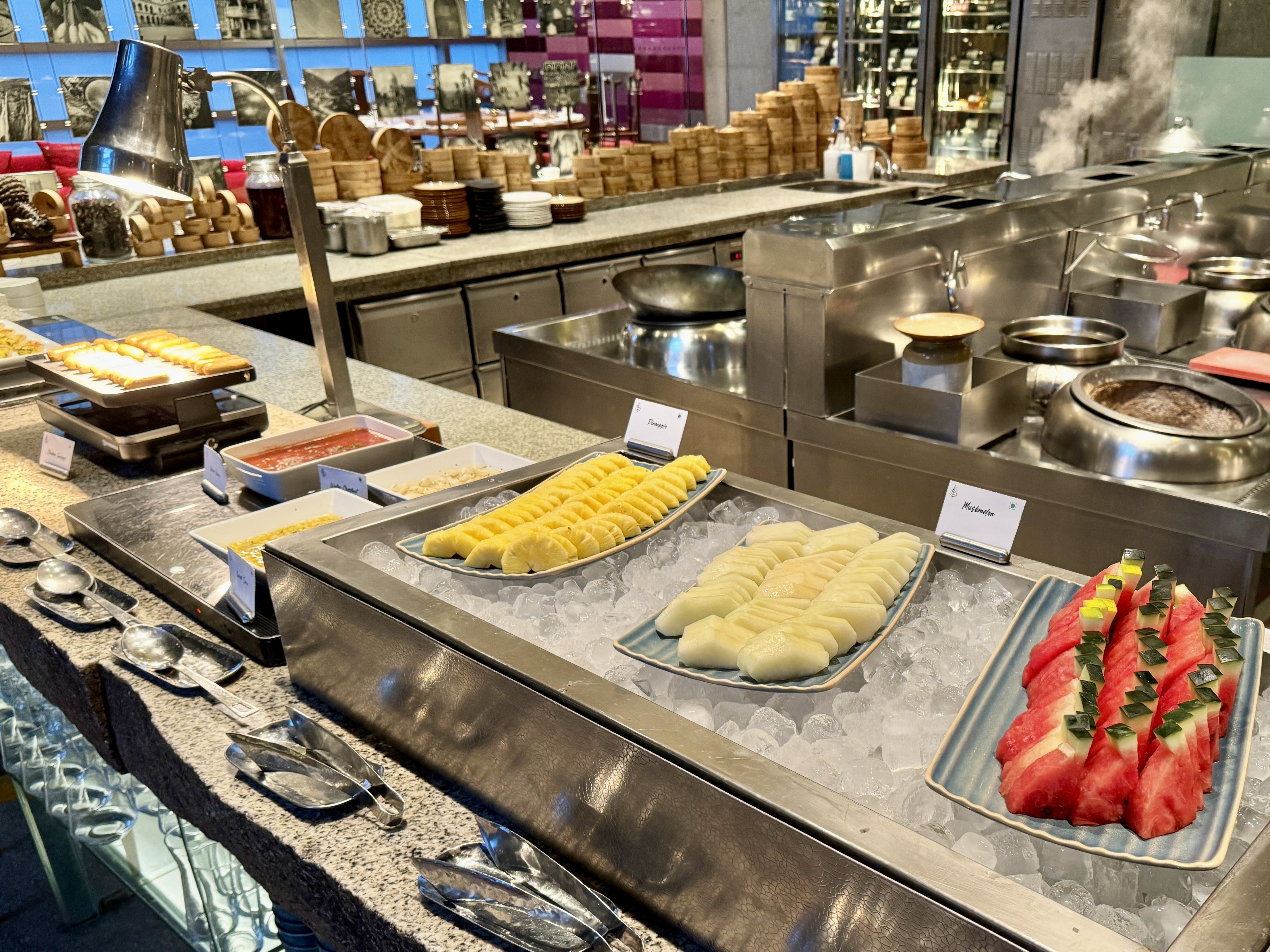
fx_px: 1137
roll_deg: -0.5
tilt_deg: -27.1
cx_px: 792
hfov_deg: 57.6
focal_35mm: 31
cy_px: 611
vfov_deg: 45.0
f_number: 1.78
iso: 320
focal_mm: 6.86
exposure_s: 1/50
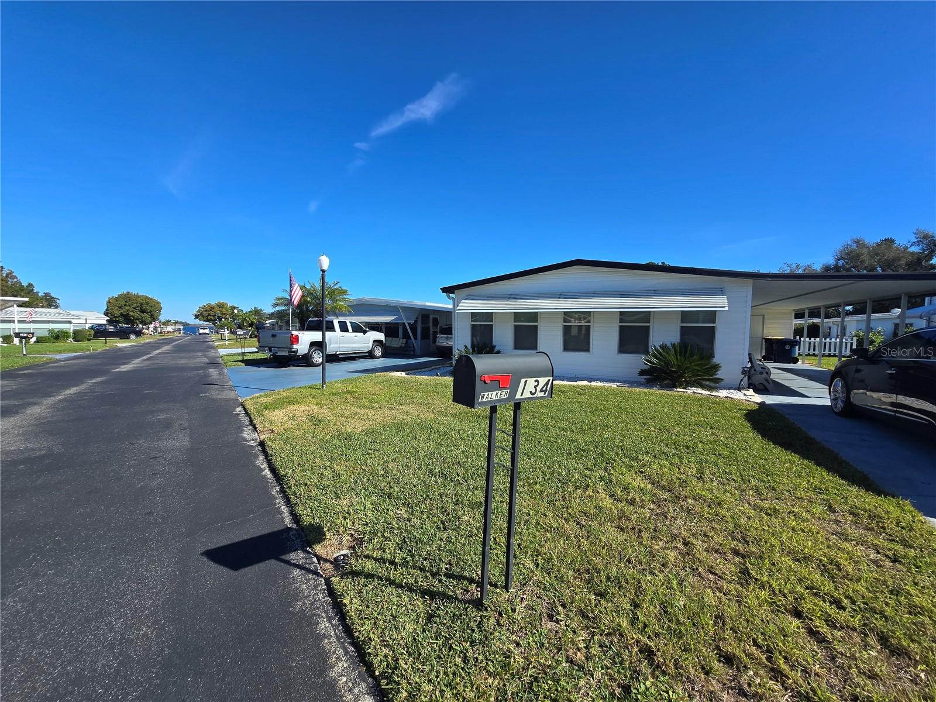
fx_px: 352
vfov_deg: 89.9
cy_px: 351
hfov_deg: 106.2
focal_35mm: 13
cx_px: 468
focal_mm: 2.2
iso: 50
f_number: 2.2
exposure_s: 1/2289
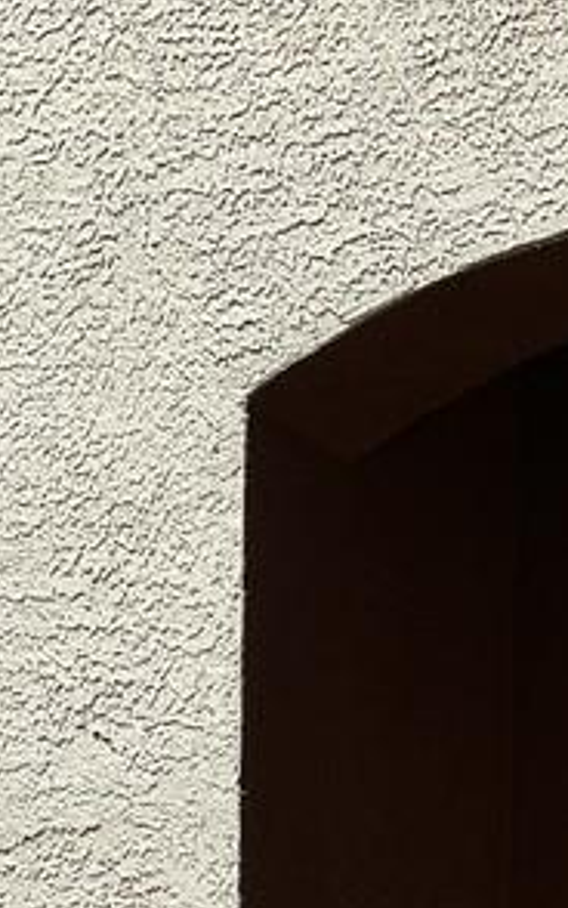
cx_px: 661
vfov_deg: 18.3
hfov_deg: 12.0
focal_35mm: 107
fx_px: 2648
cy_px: 1130
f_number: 1.8
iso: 25
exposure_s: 1/2667
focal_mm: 3
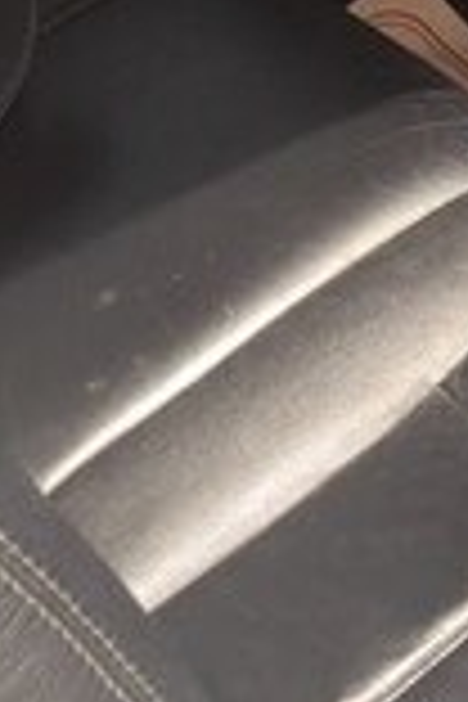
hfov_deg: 10.5
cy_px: -304
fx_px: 2496
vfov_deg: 15.0
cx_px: 608
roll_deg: -3.2
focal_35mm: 128
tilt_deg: -18.6
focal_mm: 4.15
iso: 32
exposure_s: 1/243
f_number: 2.2
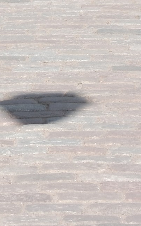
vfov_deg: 5.7
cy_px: -470
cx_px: -142
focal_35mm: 341
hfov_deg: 3.8
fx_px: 2097
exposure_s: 1/30
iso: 125
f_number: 16
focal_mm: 35
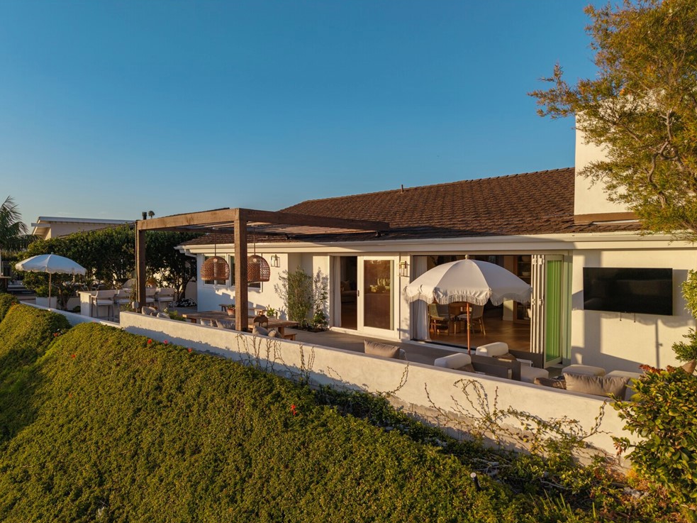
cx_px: 340
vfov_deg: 54.9
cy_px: 270
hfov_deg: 69.4
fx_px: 503
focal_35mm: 25
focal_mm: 8.67
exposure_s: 1/180
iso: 130
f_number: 1.8
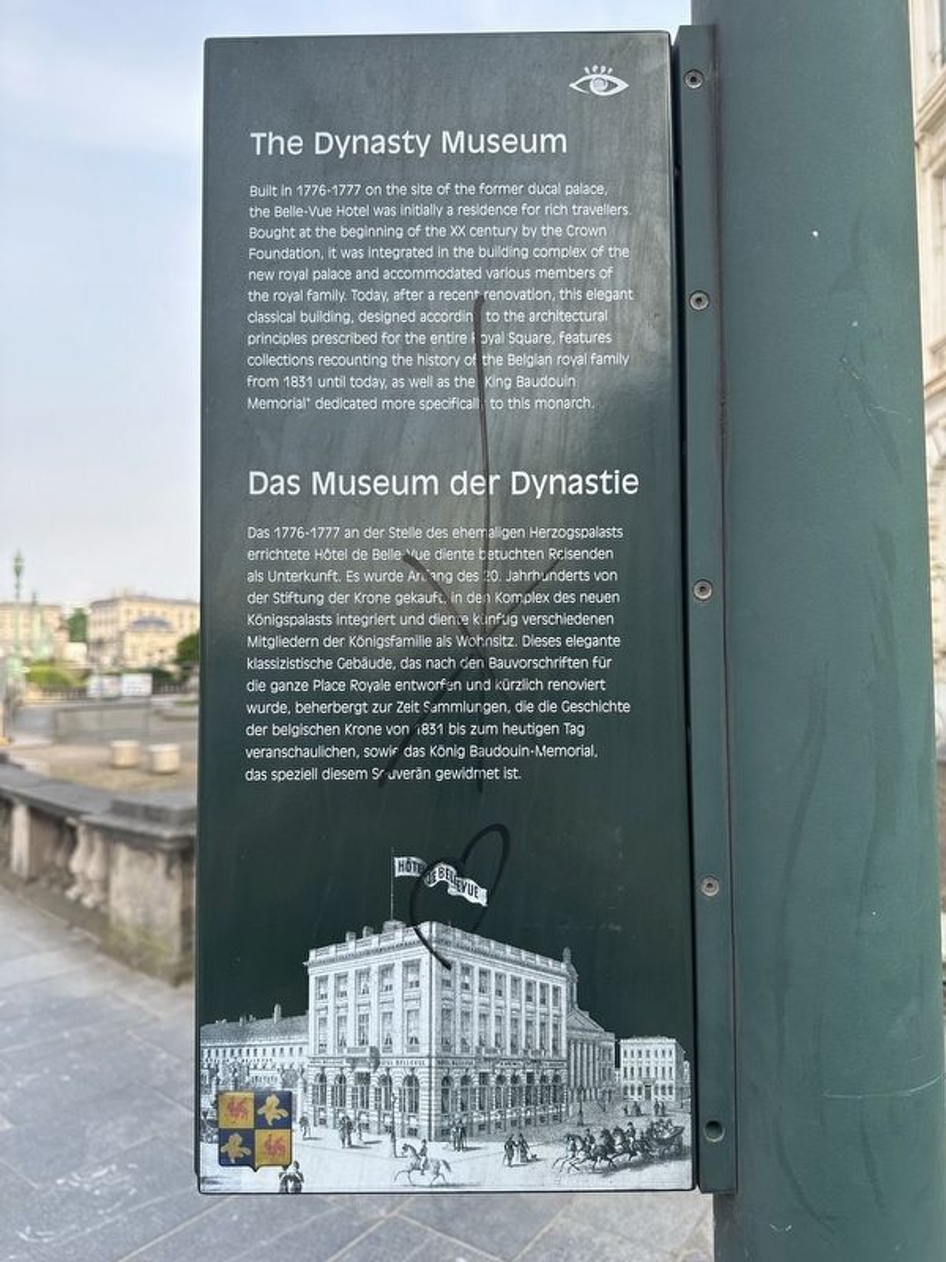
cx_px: 473
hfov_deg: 56.8
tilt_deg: +3.4
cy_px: 631
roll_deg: -0.6
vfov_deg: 71.6
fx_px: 875
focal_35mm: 24
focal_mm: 6.86
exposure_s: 1/989
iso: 80
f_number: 1.78
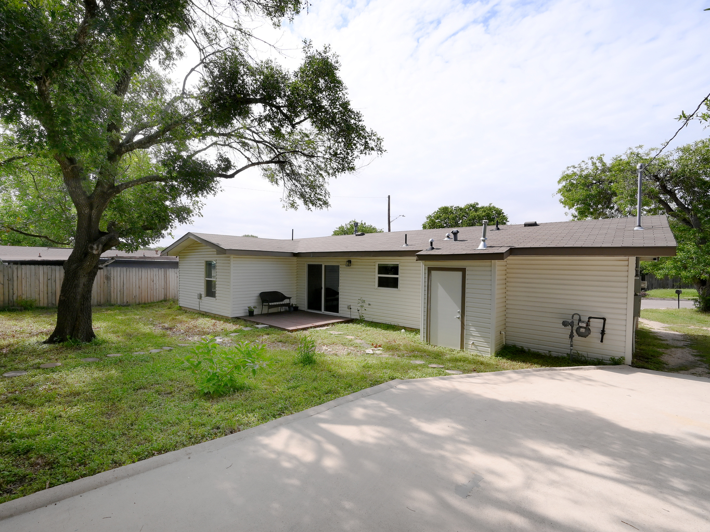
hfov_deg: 93.9
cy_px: 268
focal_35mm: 16
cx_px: 307
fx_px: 328
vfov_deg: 78.1
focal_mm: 14
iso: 400
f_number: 11
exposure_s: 1/500
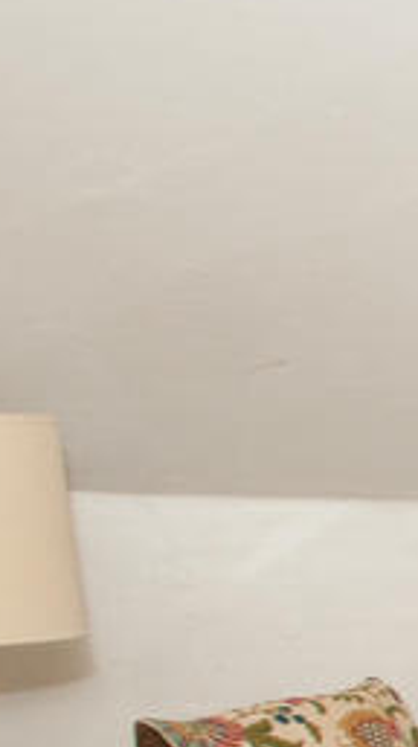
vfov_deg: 25.4
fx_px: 1581
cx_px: 1327
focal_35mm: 80
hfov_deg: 10.1
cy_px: 724
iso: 800
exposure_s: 1/60
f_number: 5.6
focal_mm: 17
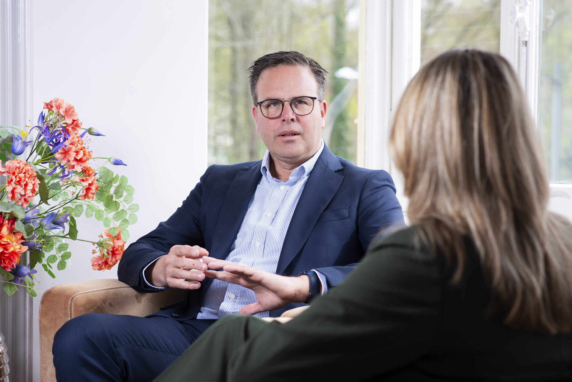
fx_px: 1351
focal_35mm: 85
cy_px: 191
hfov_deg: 23.9
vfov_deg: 16.1
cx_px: 286
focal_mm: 85
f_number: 5.6
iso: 100
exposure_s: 1/100
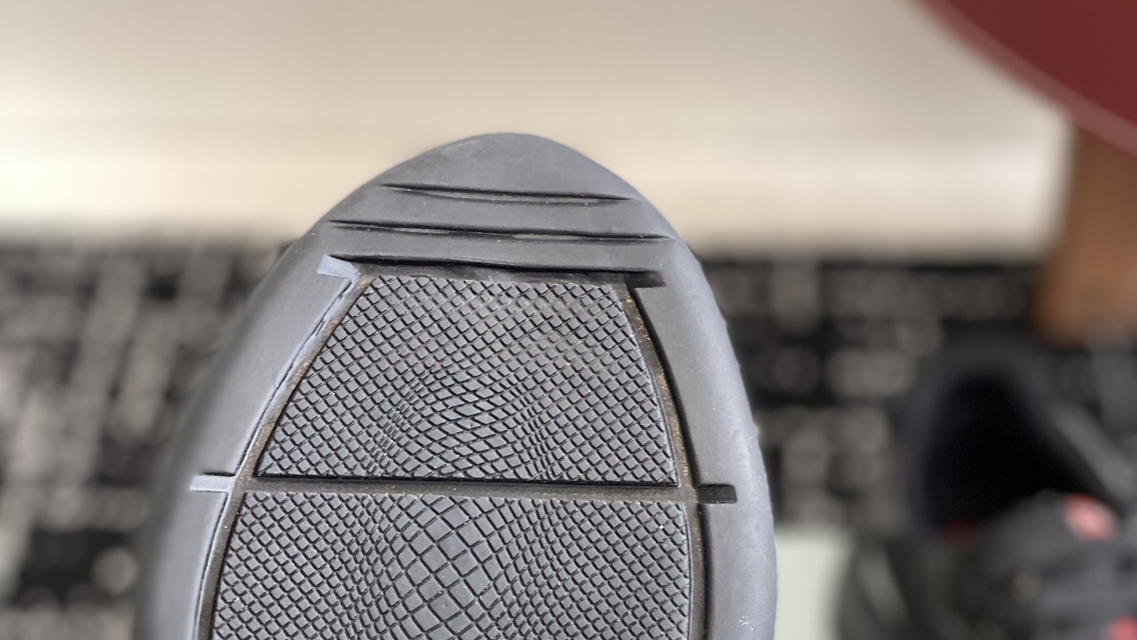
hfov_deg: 27.9
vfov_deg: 15.4
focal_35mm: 76
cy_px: 729
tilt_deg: -44.3
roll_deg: +0.3
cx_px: 571
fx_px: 2292
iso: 64
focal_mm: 6
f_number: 2
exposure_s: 1/122
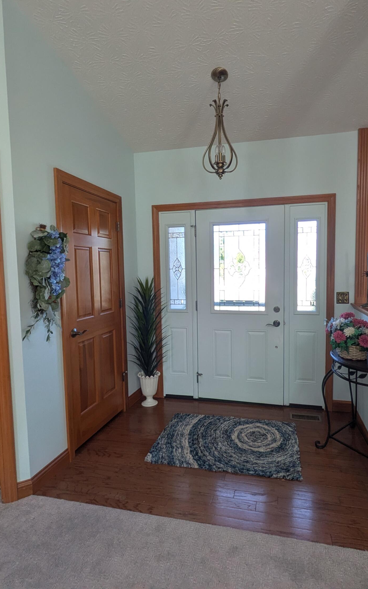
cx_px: 213
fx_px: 321
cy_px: 292
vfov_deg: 85.1
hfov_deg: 59.3
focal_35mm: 20
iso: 111
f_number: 2.2
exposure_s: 1/120
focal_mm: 1.83
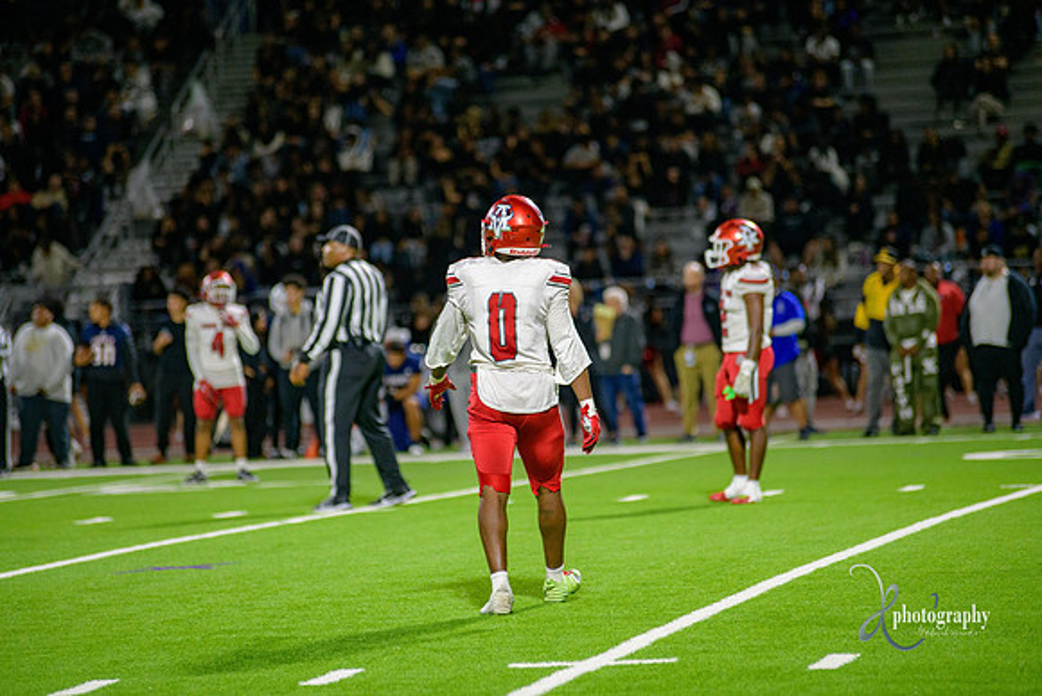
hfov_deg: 10.3
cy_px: 348
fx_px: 5790
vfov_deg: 6.9
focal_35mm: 200
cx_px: 521
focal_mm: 200
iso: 2000
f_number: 2.8
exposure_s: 1/320
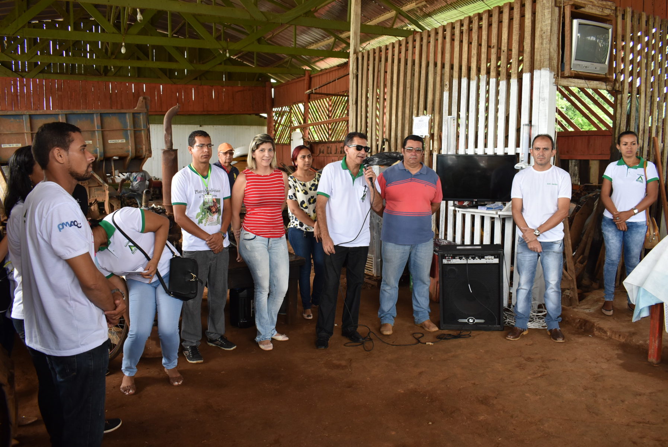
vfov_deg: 48.0
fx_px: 501
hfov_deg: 67.3
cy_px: 224
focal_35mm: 27
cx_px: 334
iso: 400
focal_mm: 18
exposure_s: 1/100
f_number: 5
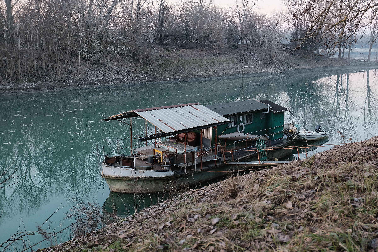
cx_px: 189
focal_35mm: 40
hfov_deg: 48.5
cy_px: 126
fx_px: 420
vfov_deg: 33.4
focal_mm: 26.4
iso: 400
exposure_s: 1/52
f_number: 4.4
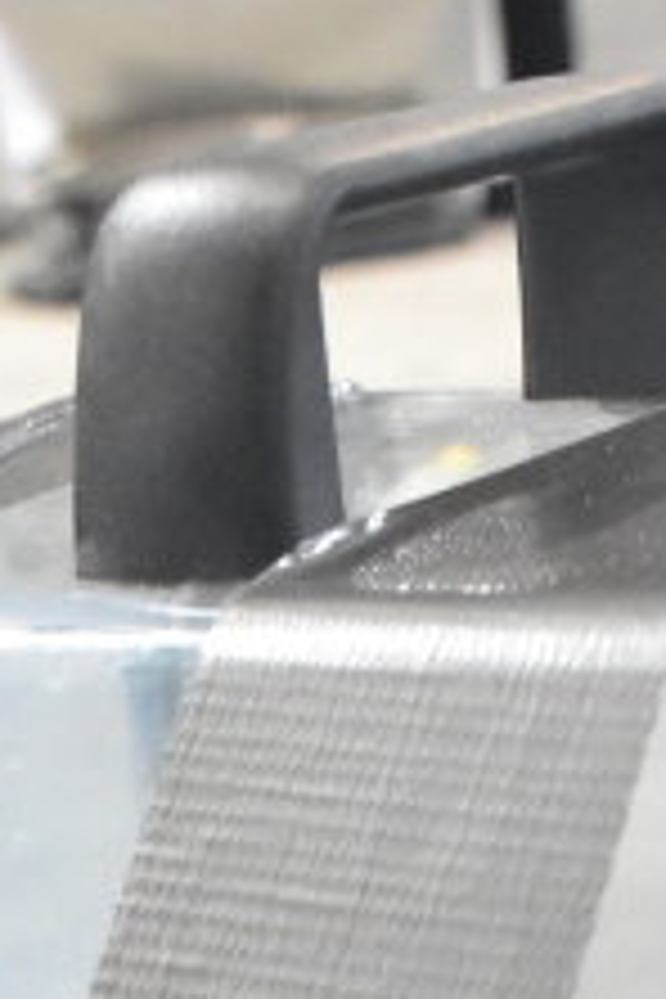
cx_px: 392
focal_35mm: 136
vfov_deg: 13.3
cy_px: 1892
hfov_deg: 10.1
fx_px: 3774
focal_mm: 22
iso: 6400
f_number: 7.1
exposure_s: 1/200
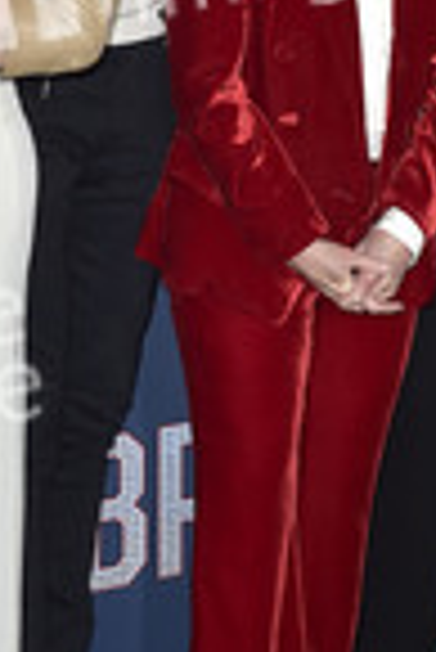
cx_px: 303
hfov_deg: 10.0
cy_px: 171
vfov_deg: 14.8
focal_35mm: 138
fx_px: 2501
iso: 500
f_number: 6.3
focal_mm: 50
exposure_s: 1/250
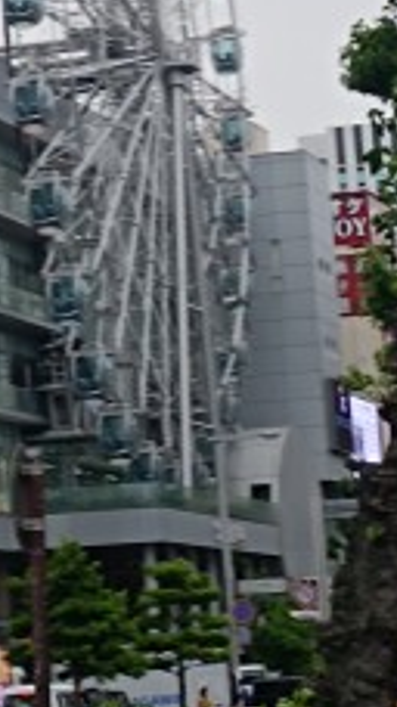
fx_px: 1649
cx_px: -115
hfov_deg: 13.3
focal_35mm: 88
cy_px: -43
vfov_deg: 23.0
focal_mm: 6.14
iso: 50
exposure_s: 1/126
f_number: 1.65
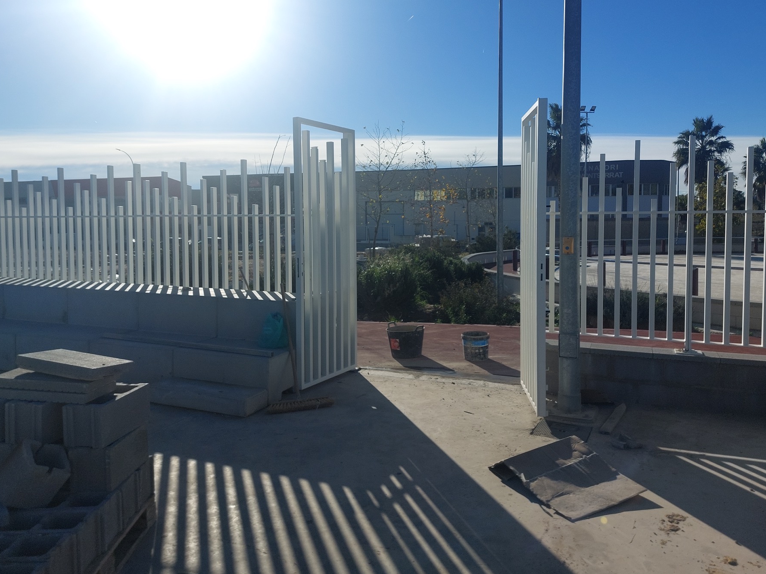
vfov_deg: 51.3
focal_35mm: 27
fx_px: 597
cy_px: 267
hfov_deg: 65.3
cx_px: 389
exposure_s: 1/3191
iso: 25
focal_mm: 5.23
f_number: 1.8
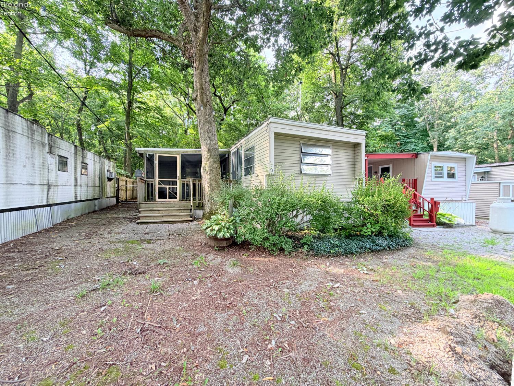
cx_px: 257
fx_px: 208
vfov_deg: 85.7
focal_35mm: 14
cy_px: 193
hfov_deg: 102.1
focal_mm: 2.22
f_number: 2.2
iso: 100
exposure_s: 1/121
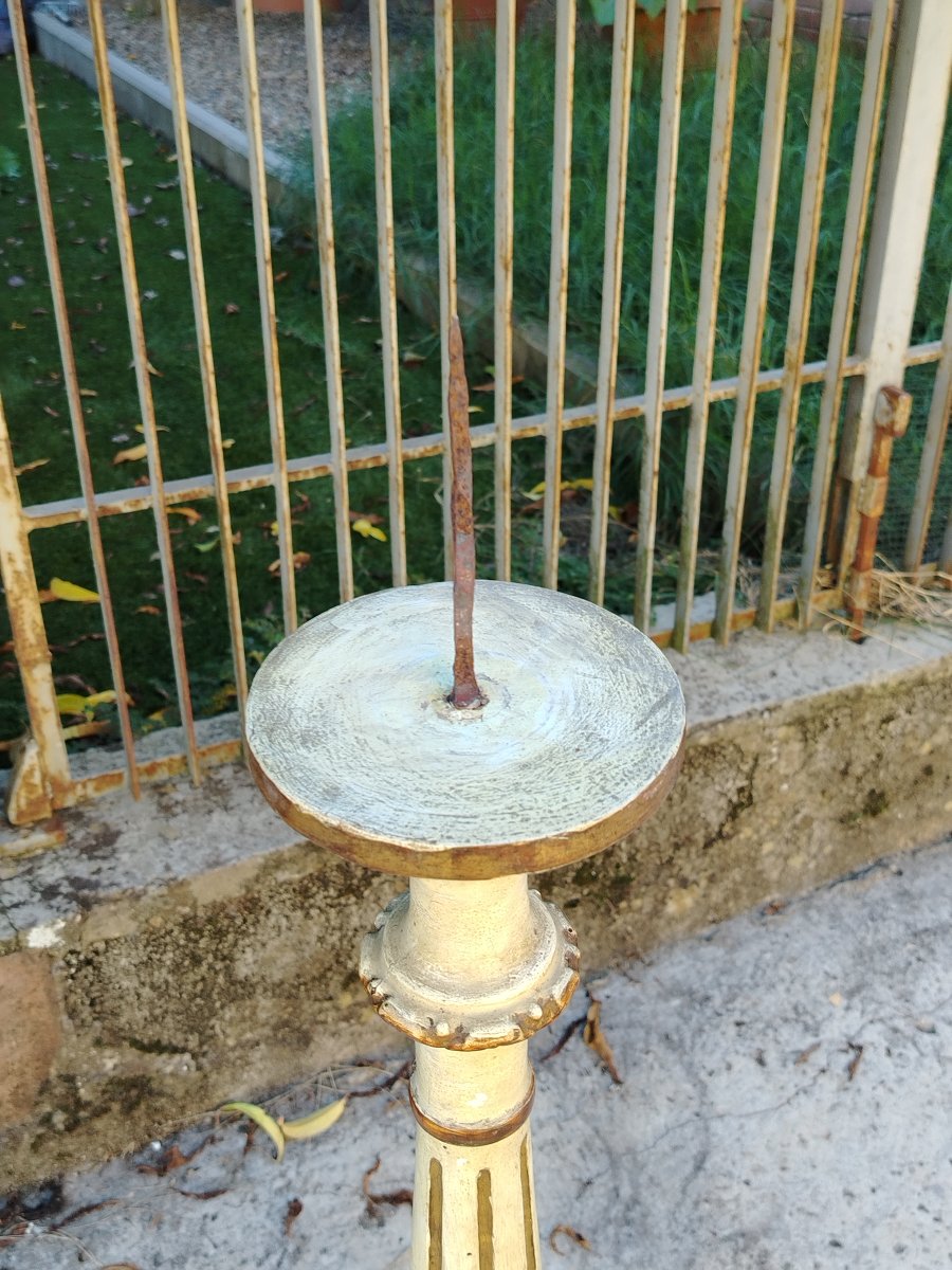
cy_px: 635
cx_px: 476
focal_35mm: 38
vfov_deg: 49.0
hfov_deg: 37.7
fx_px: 1393
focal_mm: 5.25
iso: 173
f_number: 1.75
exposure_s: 1/100
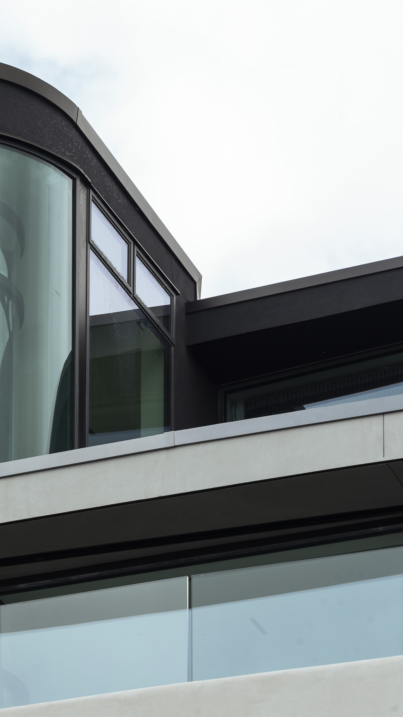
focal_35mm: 229
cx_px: -151
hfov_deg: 5.3
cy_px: 344
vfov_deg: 9.4
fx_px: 4350
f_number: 11
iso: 400
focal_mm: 135
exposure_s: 1/200
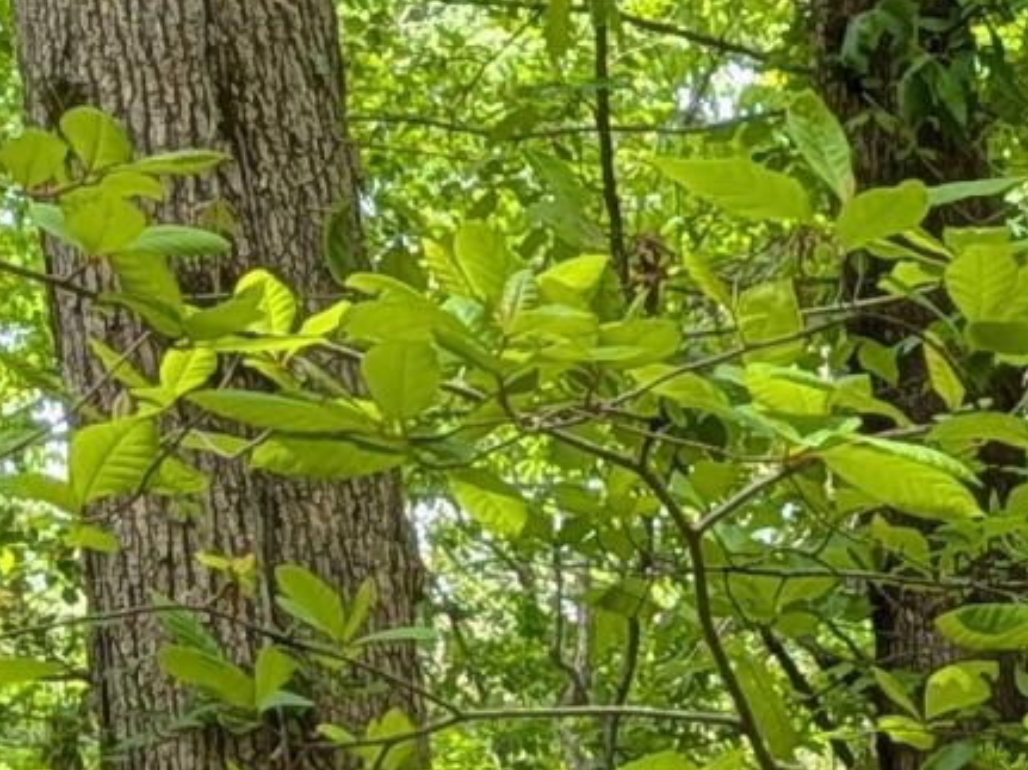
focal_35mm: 167
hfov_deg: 10.8
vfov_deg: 7.5
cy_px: 2556
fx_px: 4958
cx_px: 2077
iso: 35
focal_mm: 4.53
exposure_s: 1/173
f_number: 1.7
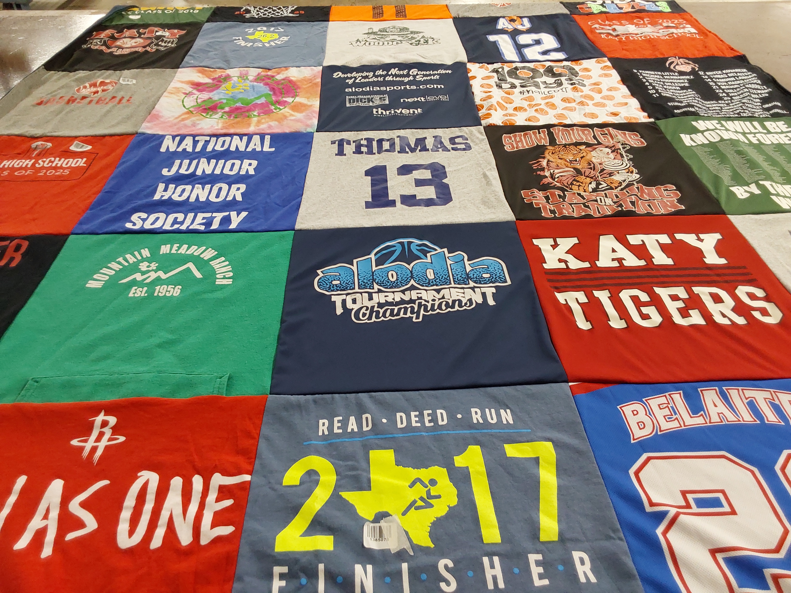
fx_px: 640
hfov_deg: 63.4
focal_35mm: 28
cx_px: 396
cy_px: 296
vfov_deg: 49.7
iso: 125
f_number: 1.9
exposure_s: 1/50
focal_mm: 2.91
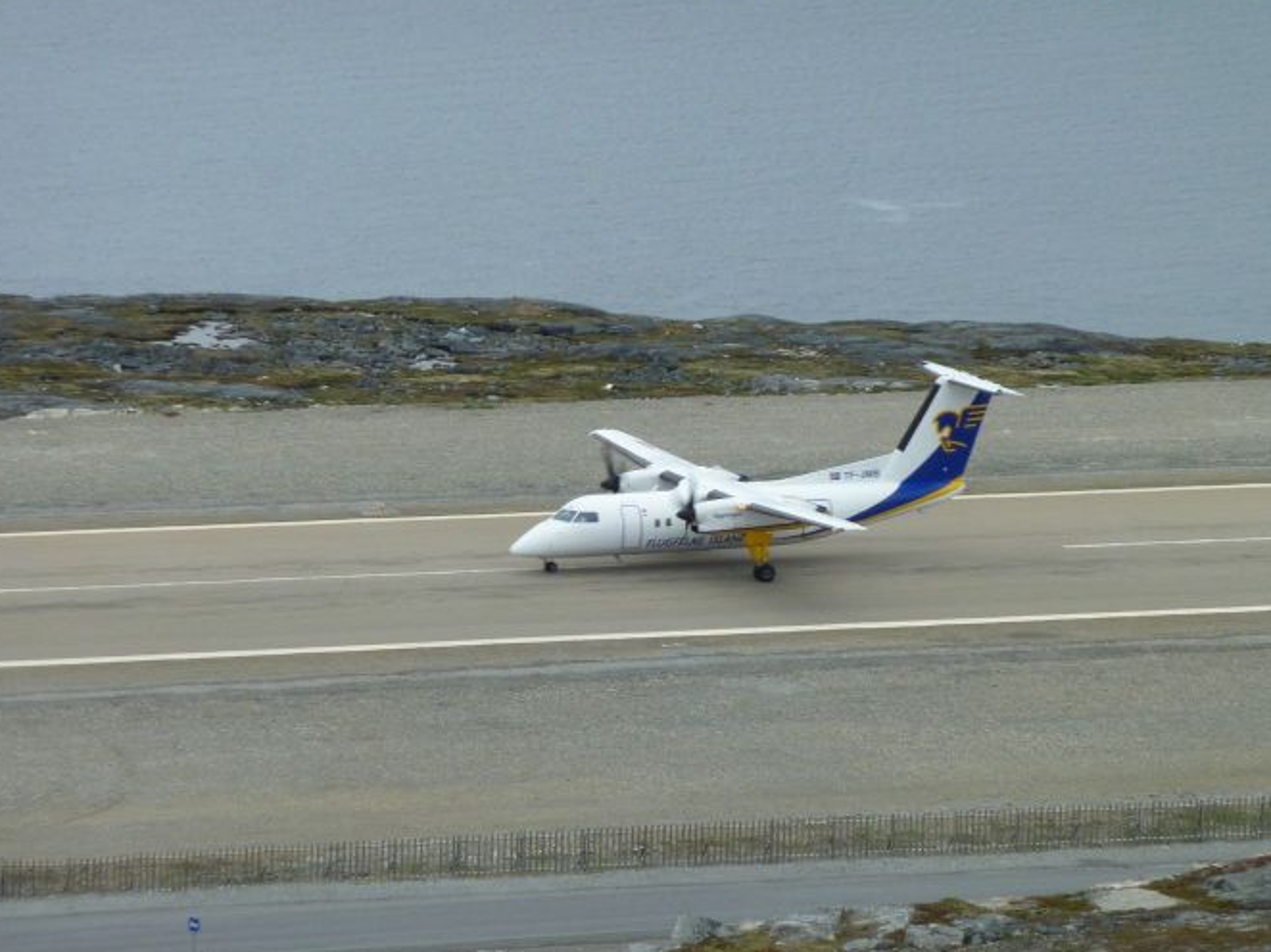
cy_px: 557
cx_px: 632
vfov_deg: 4.4
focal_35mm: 336
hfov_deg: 5.9
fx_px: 12332
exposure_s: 1/250
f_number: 4.8
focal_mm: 45.7
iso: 80
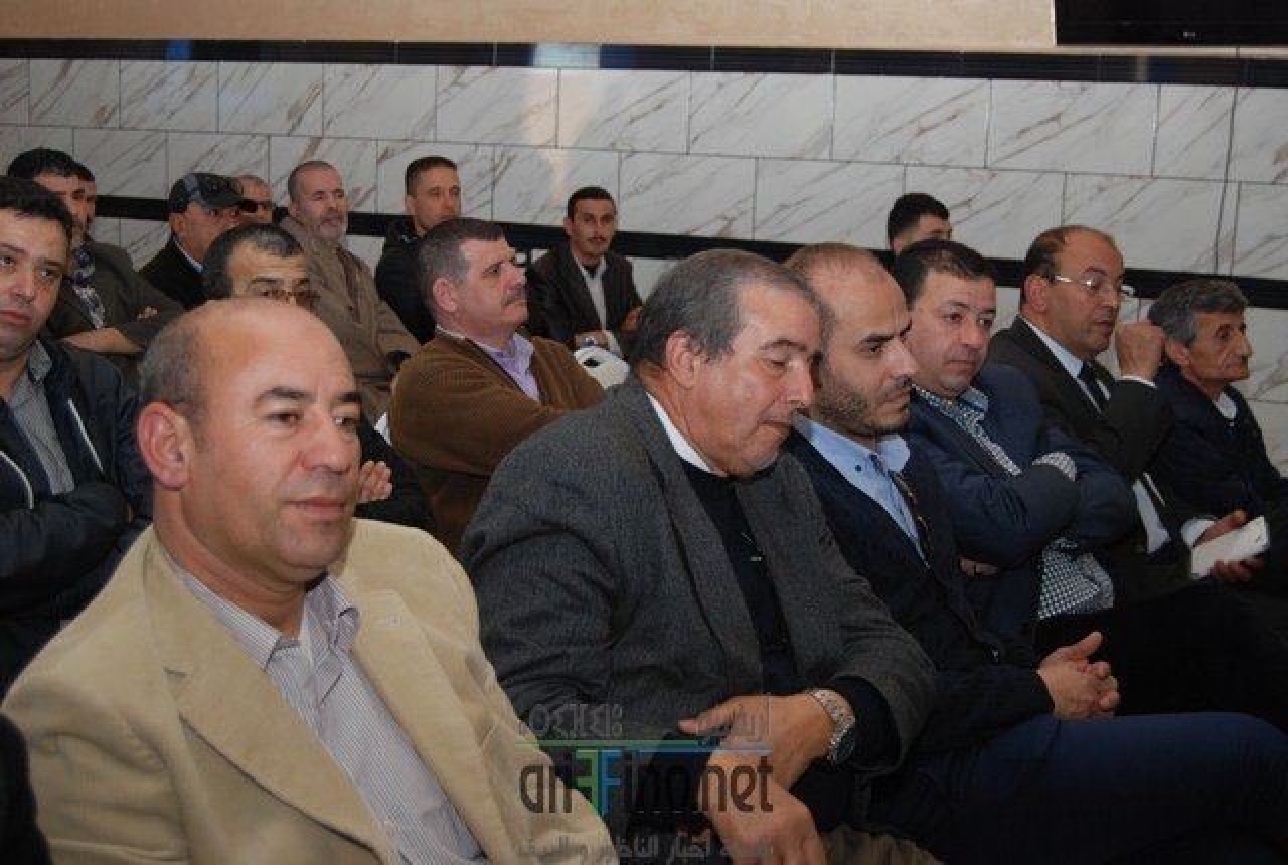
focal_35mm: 48
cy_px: 432
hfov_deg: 41.0
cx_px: 644
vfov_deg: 28.2
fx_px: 1721
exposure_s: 1/60
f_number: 4.5
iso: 400
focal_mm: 32
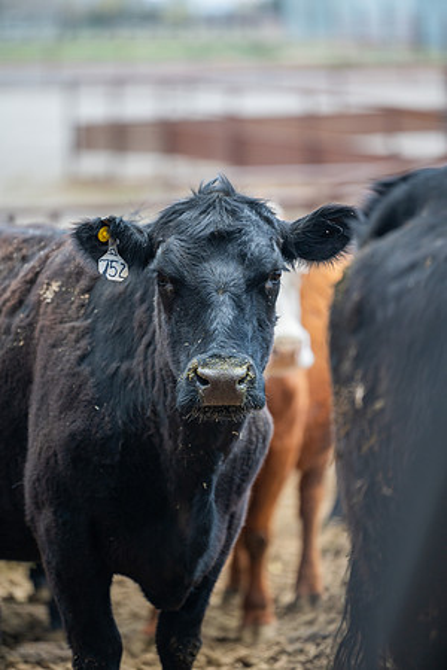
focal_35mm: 200
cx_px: 224
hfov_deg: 6.9
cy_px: 335
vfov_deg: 10.3
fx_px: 3725
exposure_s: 1/800
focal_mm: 200
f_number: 2.8
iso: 125
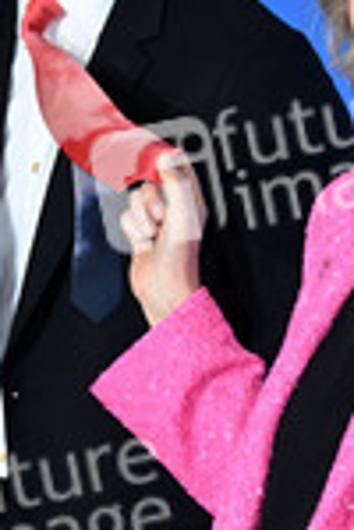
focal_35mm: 280
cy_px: 346
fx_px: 4130
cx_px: 375
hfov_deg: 4.9
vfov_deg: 7.4
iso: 800
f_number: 5.6
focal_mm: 105
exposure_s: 1/200
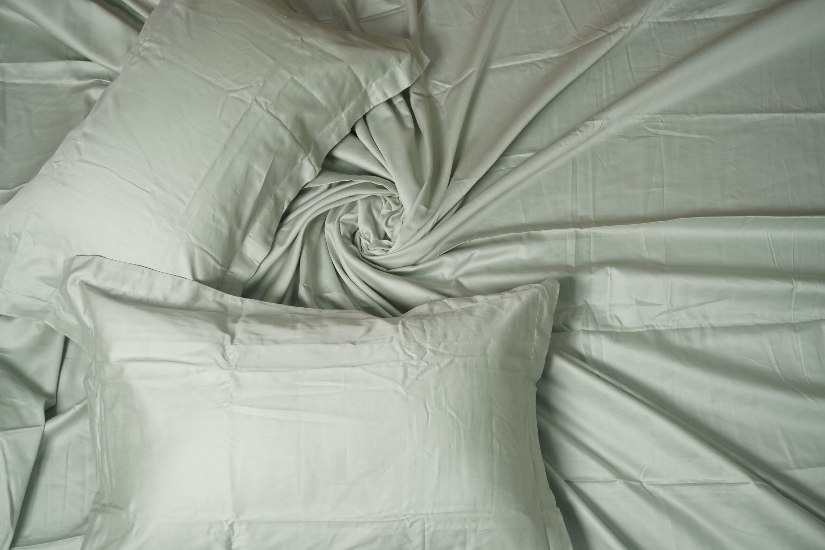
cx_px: 412
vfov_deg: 28.9
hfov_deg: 42.3
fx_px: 1066
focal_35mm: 46
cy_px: 275
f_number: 5
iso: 250
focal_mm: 31
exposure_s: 1/50
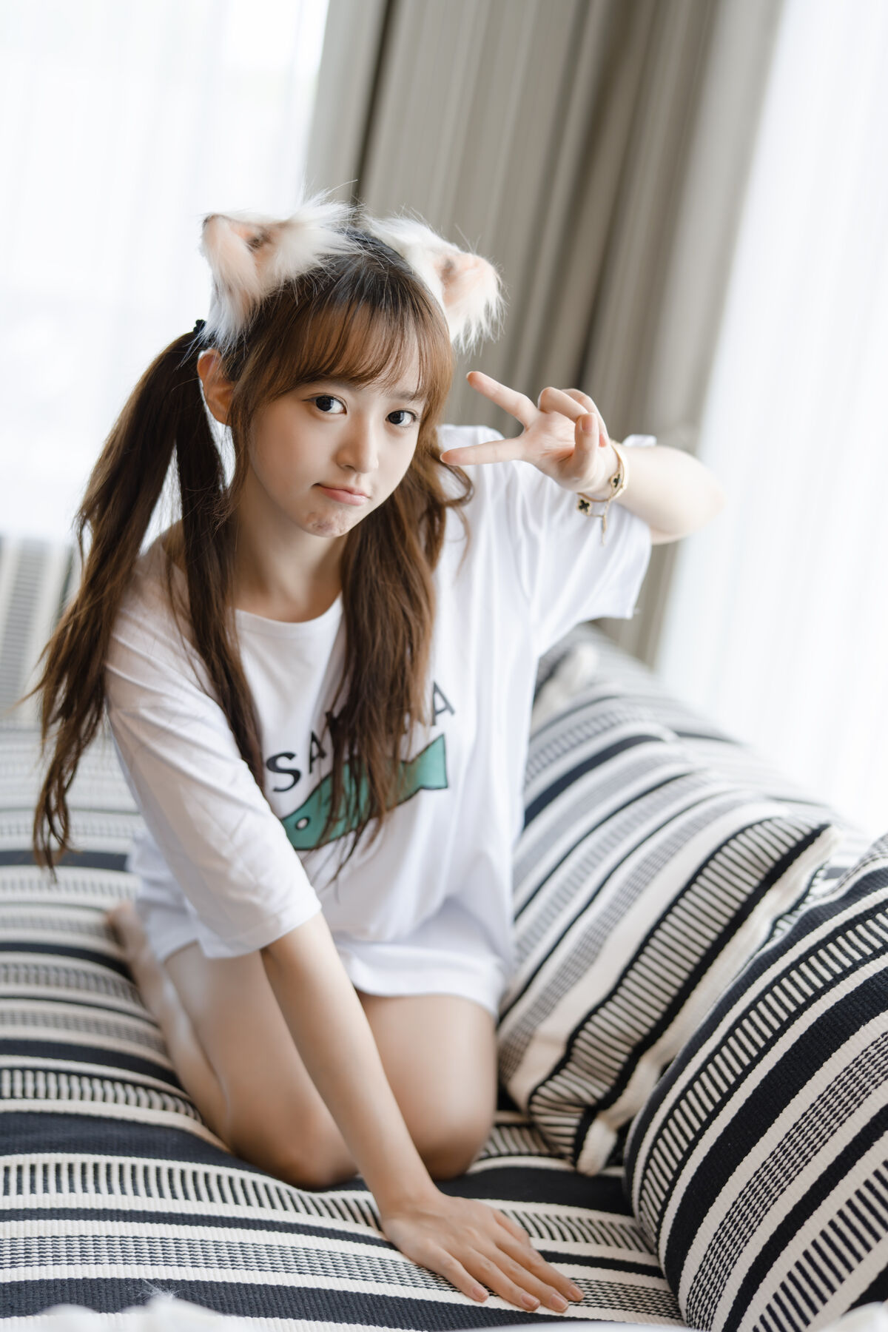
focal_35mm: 50
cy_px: 666
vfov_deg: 39.6
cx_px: 444
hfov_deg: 27.0
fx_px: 1850
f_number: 1.8
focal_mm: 50
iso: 100
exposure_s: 1/60
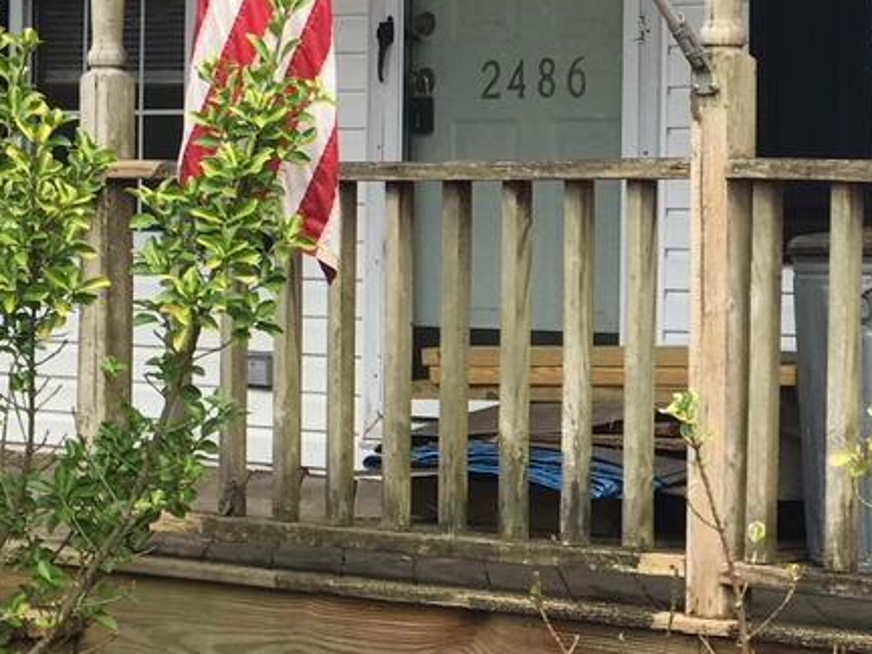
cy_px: 176
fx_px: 4257
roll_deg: -0.9
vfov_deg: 8.8
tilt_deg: +0.5
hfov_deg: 11.5
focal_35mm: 169
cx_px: -75
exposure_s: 1/176
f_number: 2.8
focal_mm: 6.6
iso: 20
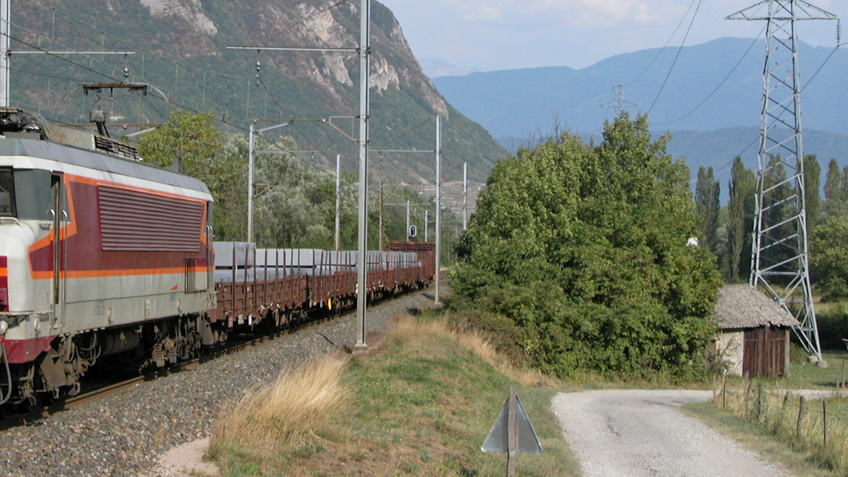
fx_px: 2473
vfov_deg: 11.0
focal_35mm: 110
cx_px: 257
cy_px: 128
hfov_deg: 19.4
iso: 100
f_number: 4.6
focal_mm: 16.8
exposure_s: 1/1000
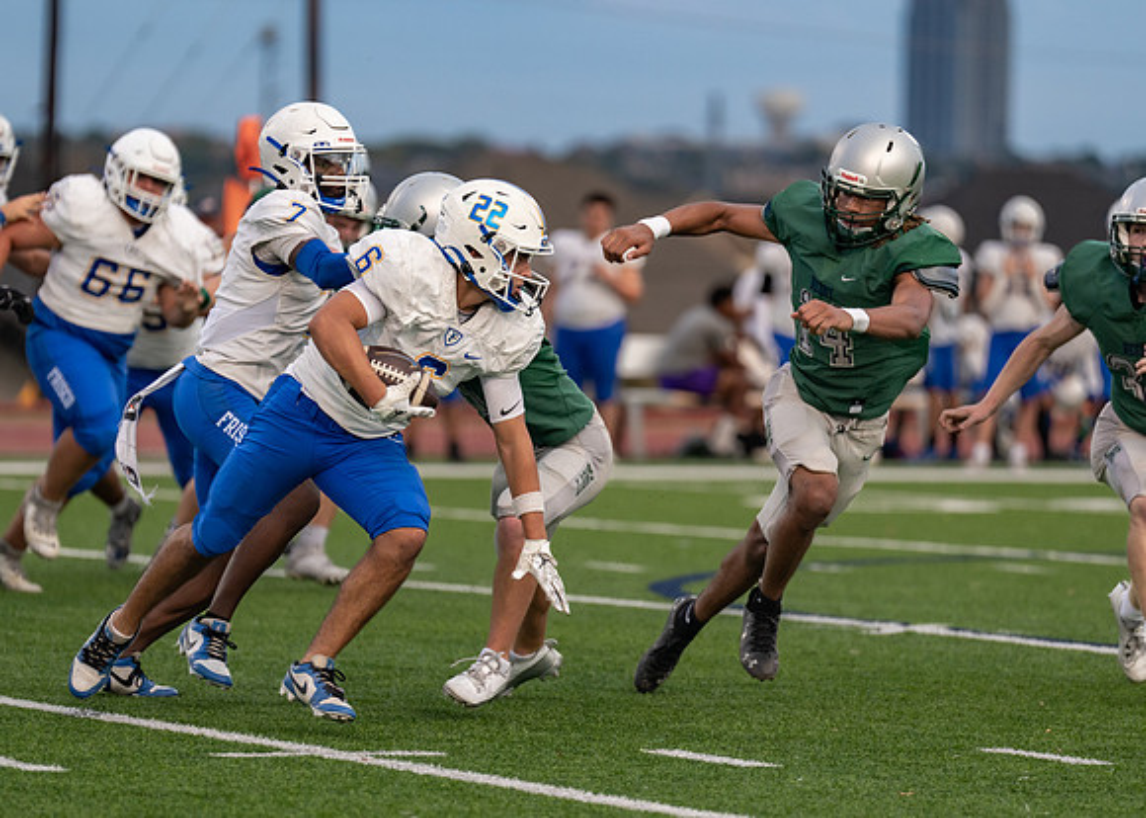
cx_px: 532
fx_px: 8878
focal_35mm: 273
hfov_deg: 7.4
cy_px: 479
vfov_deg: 5.3
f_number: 2.8
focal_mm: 200
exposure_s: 1/1250
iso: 500
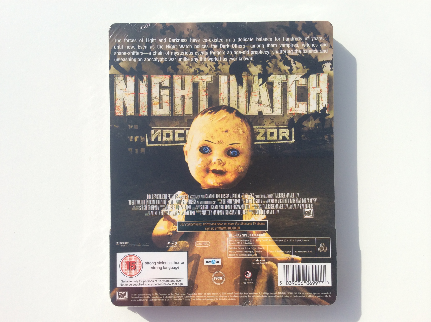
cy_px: 161
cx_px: 216
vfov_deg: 42.8
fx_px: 410
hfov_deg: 55.4
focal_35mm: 33
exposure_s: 1/1845
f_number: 2.4
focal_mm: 3.3
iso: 32
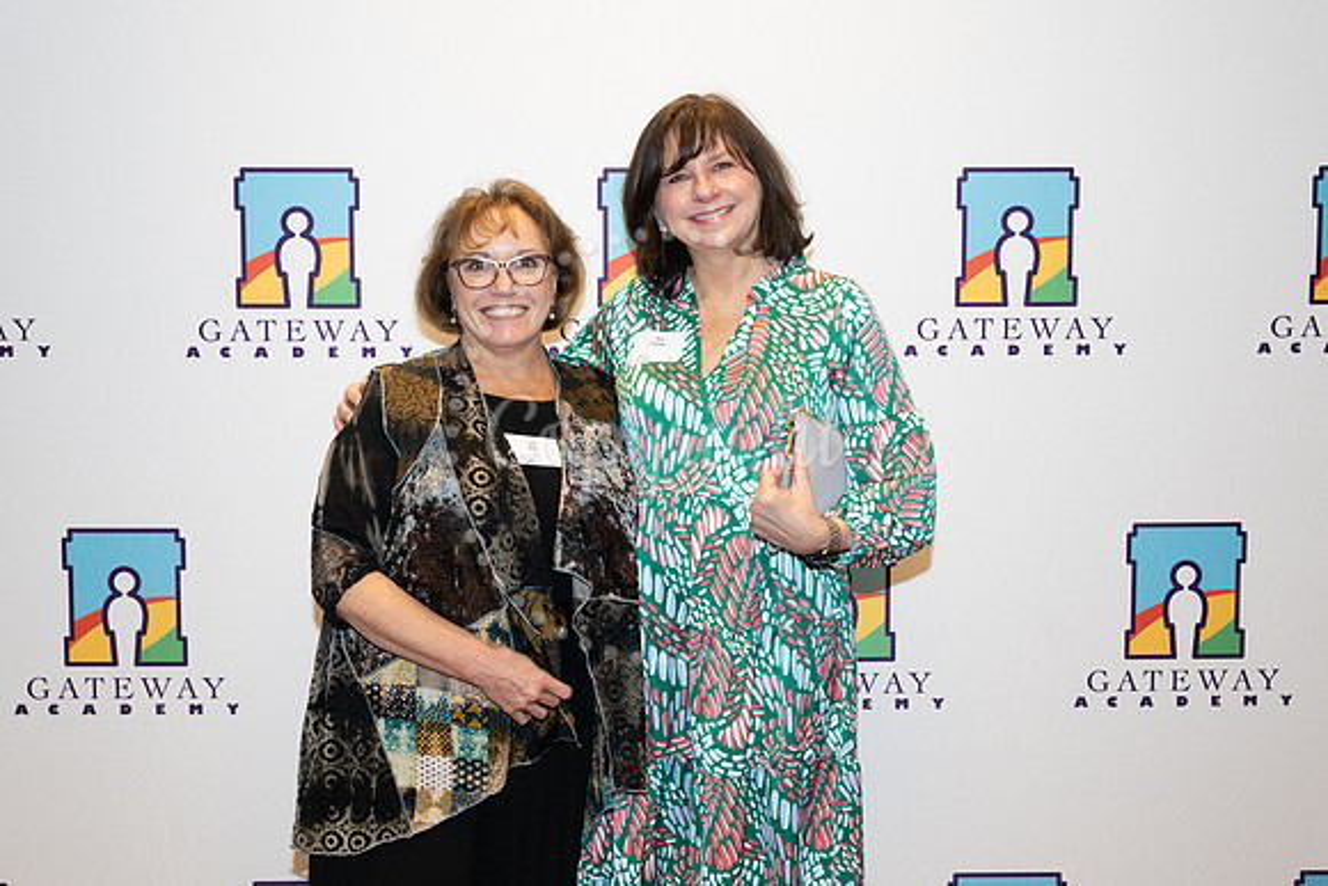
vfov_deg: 28.1
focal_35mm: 48
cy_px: 443
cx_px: 664
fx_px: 1771
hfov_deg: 41.1
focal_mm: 48
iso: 800
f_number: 5.6
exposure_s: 1/80
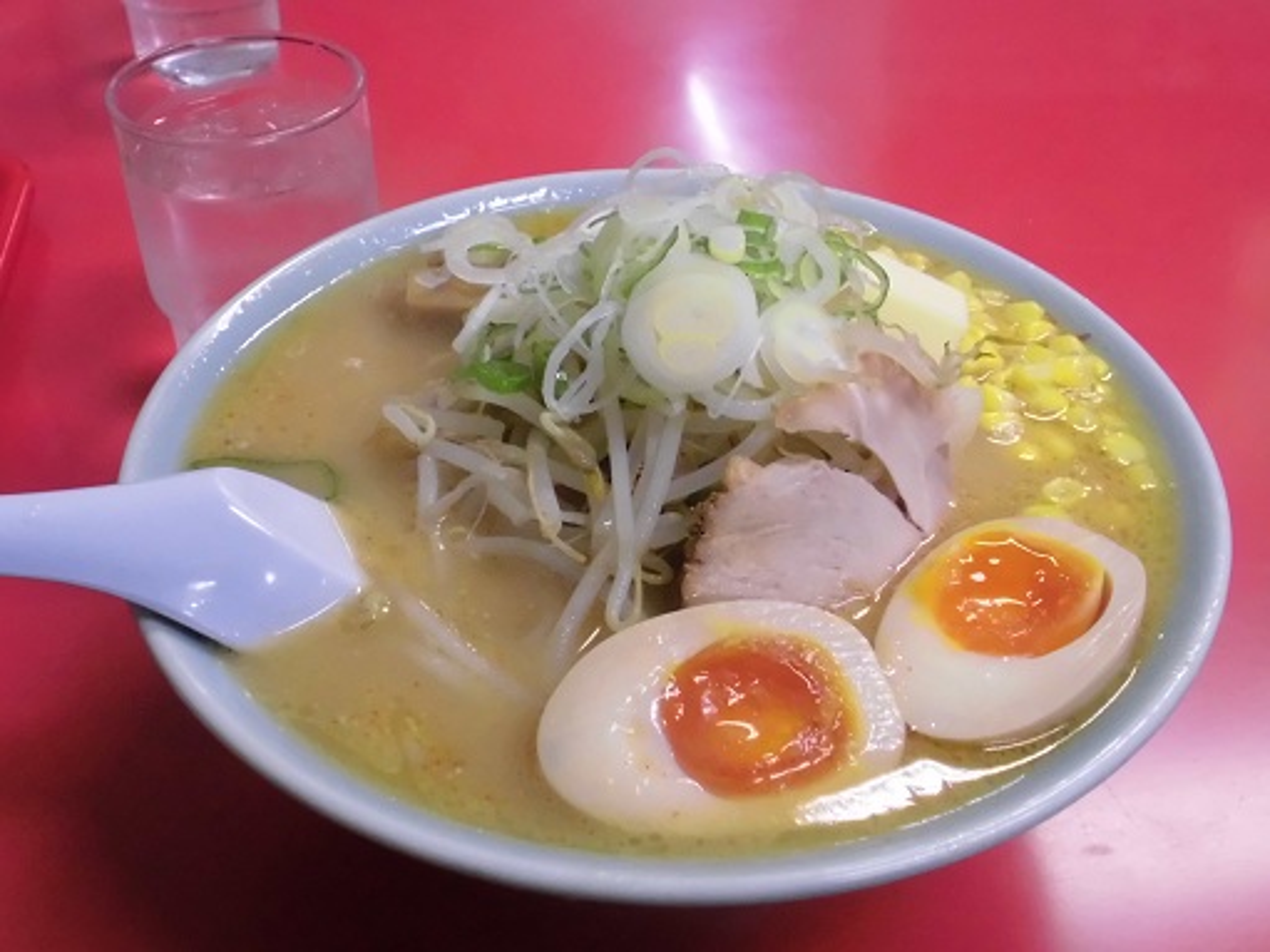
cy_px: 476
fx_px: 1394
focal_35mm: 38
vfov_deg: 37.7
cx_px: 635
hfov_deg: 49.0
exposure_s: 1/60
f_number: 3.9
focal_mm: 6.9
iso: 800
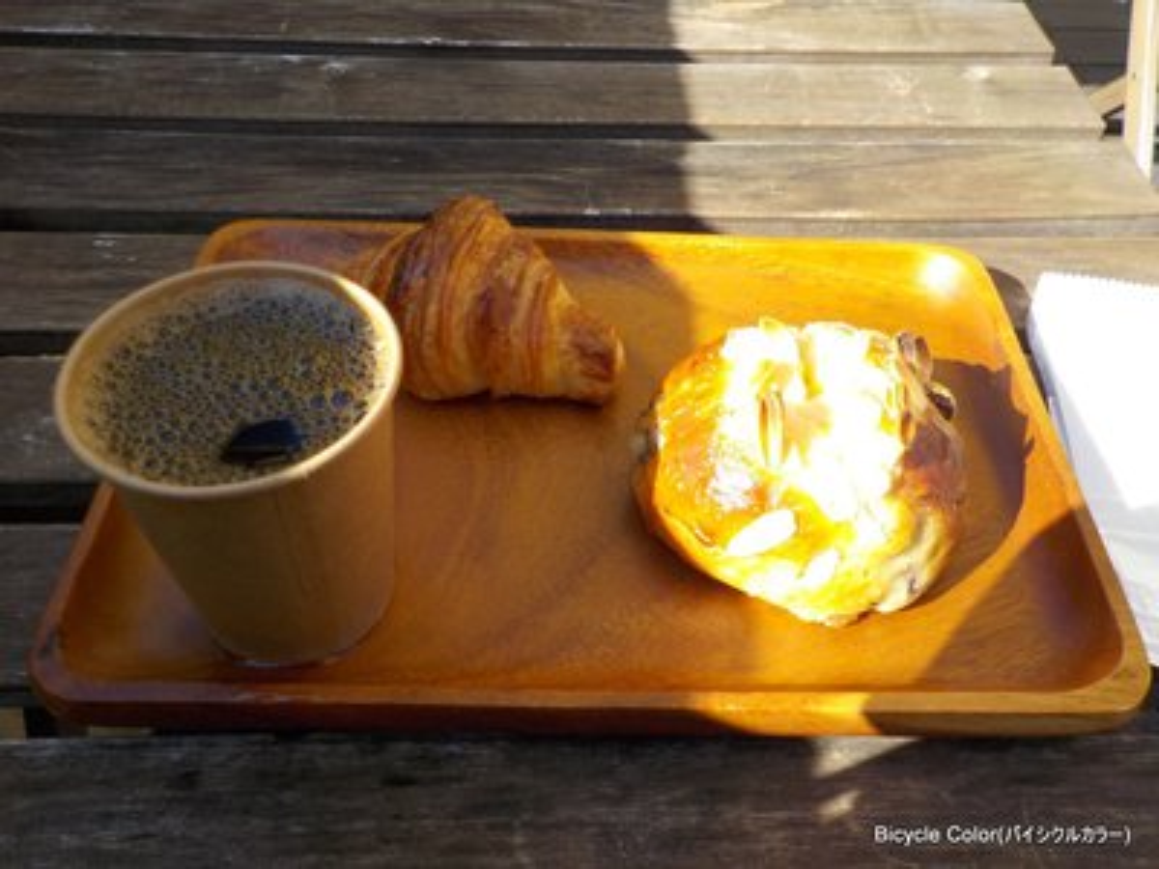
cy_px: 434
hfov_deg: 60.0
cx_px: 580
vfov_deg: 46.8
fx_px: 1004
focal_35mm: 30
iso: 125
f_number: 3.3
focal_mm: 4.1
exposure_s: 1/400
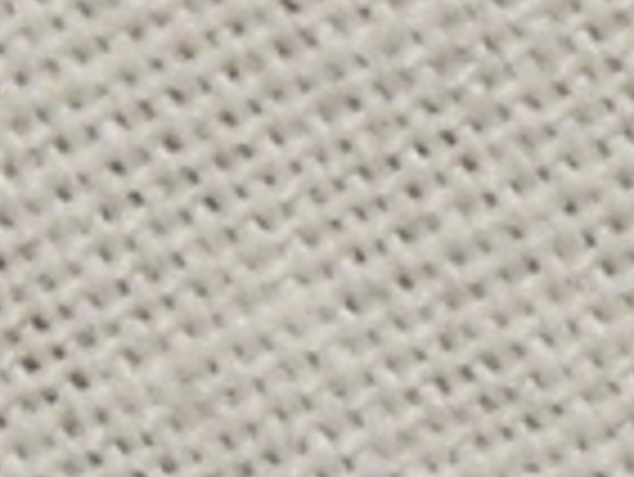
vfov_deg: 1.1
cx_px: -728
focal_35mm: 1377
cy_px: 1035
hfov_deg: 1.4
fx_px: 25242
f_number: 16
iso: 500
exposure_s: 1/160
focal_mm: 140
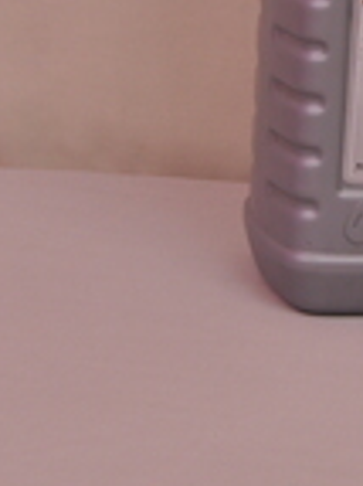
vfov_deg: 9.3
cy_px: 10
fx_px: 2969
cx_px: 434
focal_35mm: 212
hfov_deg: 6.9
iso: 400
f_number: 32
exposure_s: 1/200
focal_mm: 42
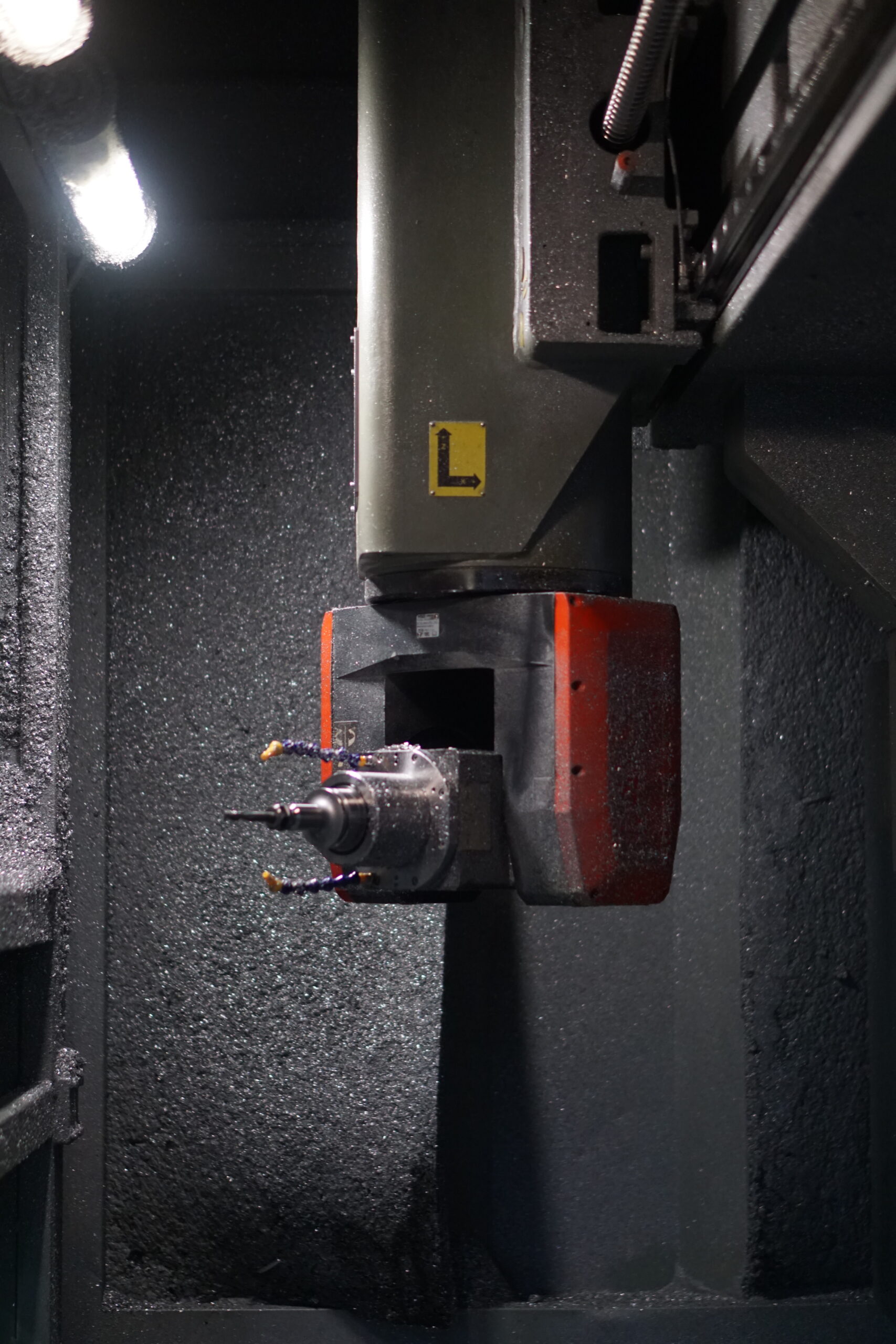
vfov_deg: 27.0
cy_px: 672
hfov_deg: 18.2
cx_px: 448
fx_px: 2799
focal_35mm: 75
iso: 1250
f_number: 1.8
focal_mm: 50
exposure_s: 1/200
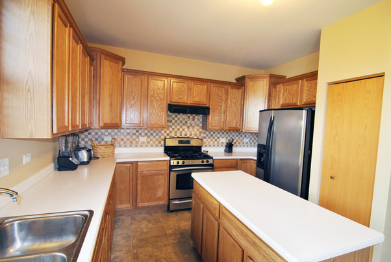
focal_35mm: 18
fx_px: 191
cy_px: 138
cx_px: 203
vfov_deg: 68.9
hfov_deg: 91.4
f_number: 2.8
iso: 200
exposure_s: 1/60
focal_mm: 11
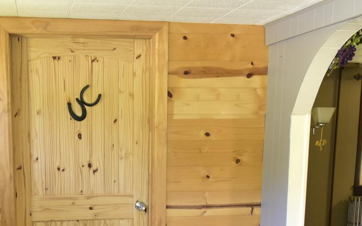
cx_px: 117
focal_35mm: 60
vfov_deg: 20.9
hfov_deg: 33.7
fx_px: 592
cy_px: 227
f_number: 6.3
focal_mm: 22
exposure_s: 1/20
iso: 1600
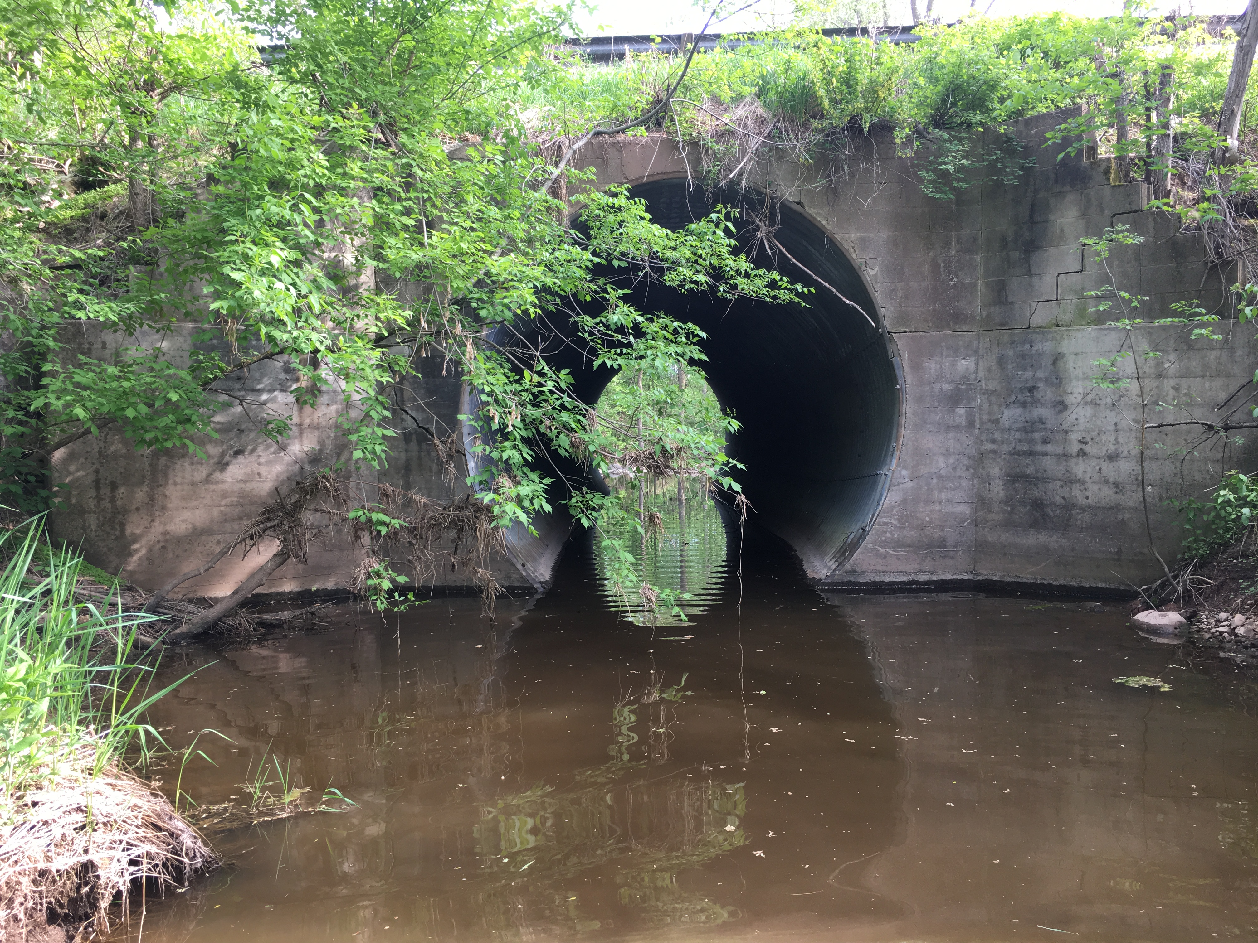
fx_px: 1054
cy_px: 472
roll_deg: +1.1
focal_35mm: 29
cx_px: 629
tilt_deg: -1.7
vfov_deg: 48.2
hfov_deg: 61.7
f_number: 2.2
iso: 32
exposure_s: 1/120
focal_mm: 4.15
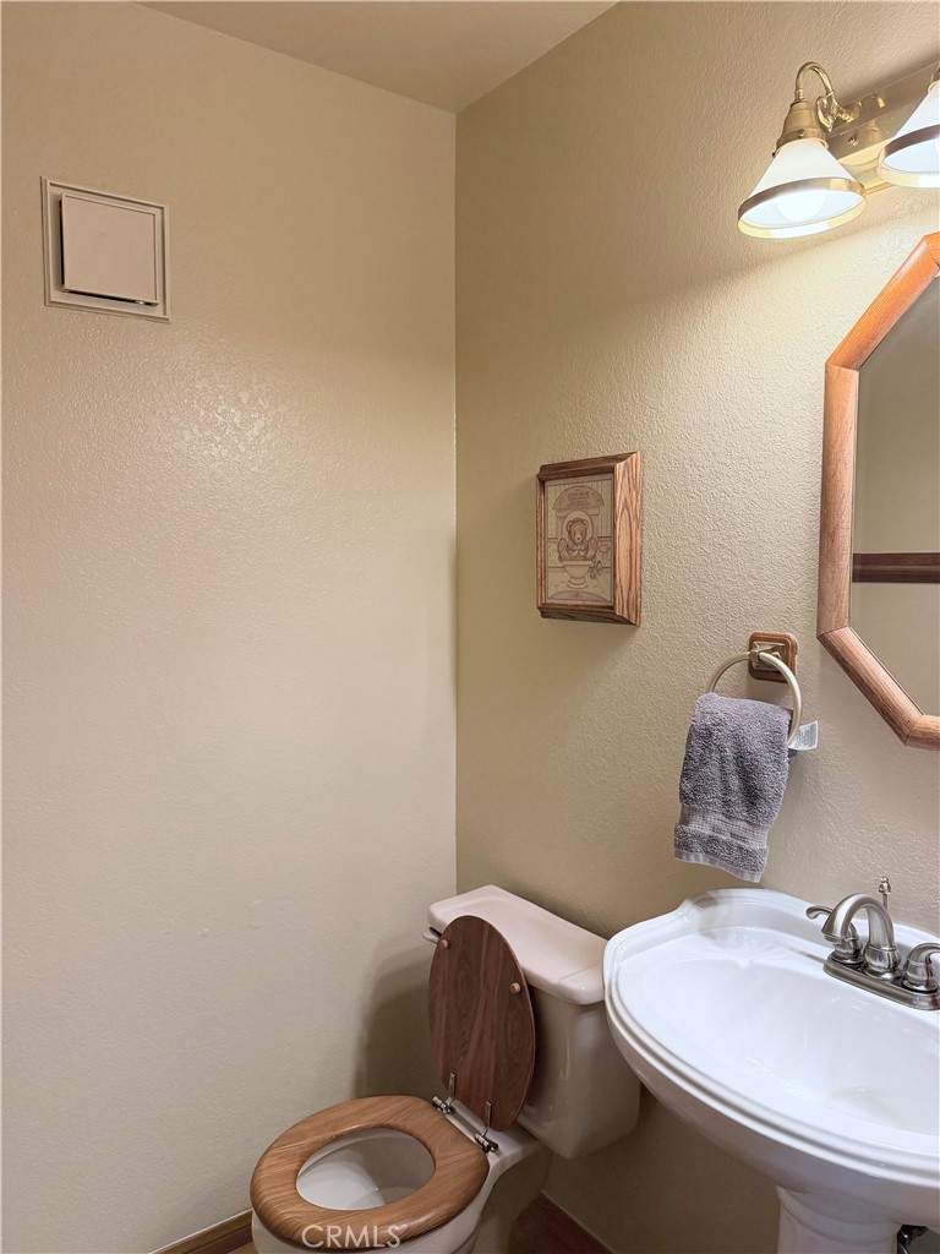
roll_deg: +0.5
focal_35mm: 24
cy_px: 627
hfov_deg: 56.8
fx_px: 869
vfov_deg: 71.6
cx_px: 470
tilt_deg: -4.4
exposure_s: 1/233
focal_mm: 6.76
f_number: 1.78
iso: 200
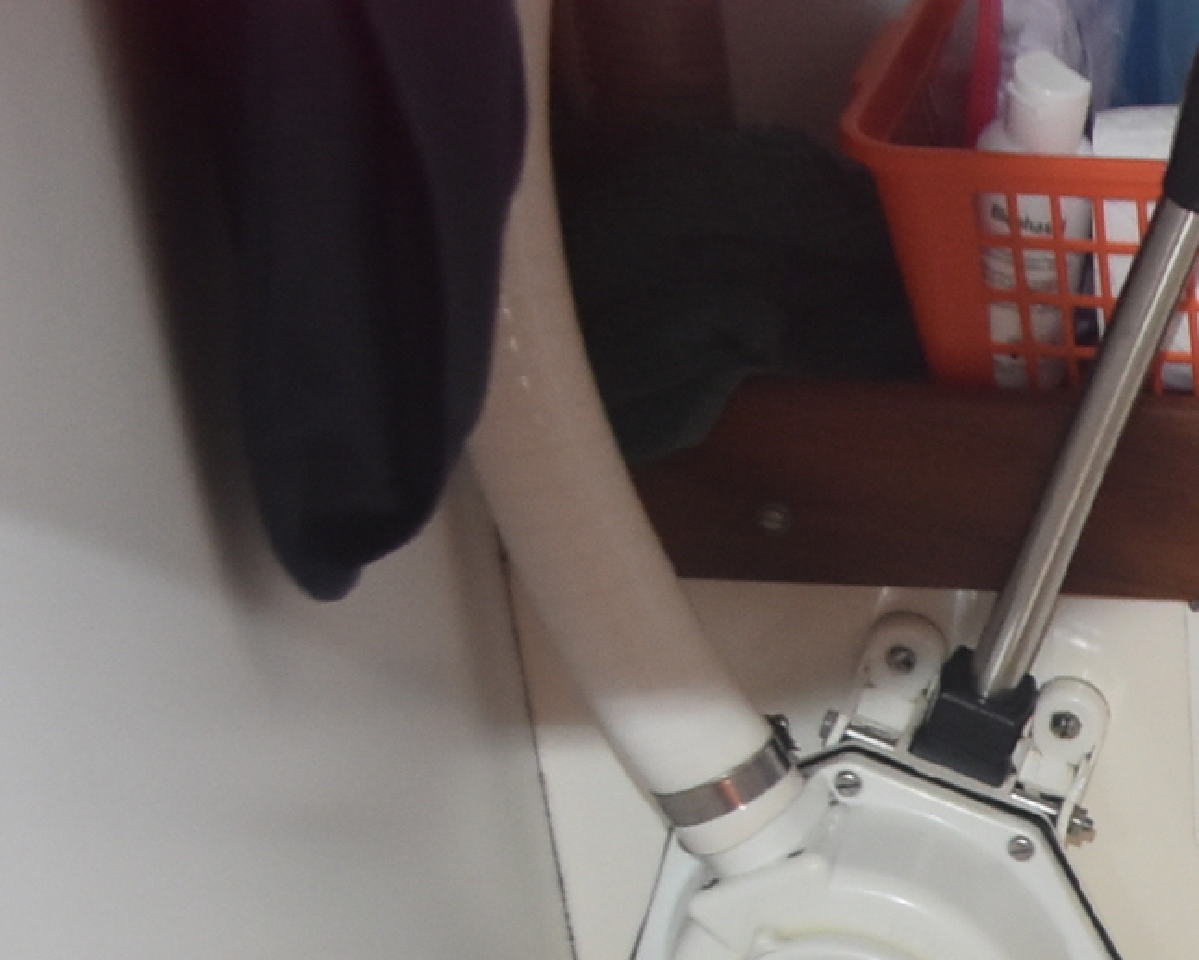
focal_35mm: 98
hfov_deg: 16.4
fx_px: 3479
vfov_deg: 14.5
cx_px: 2170
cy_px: 1482
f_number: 3.5
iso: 1000
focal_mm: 18
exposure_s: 1/60
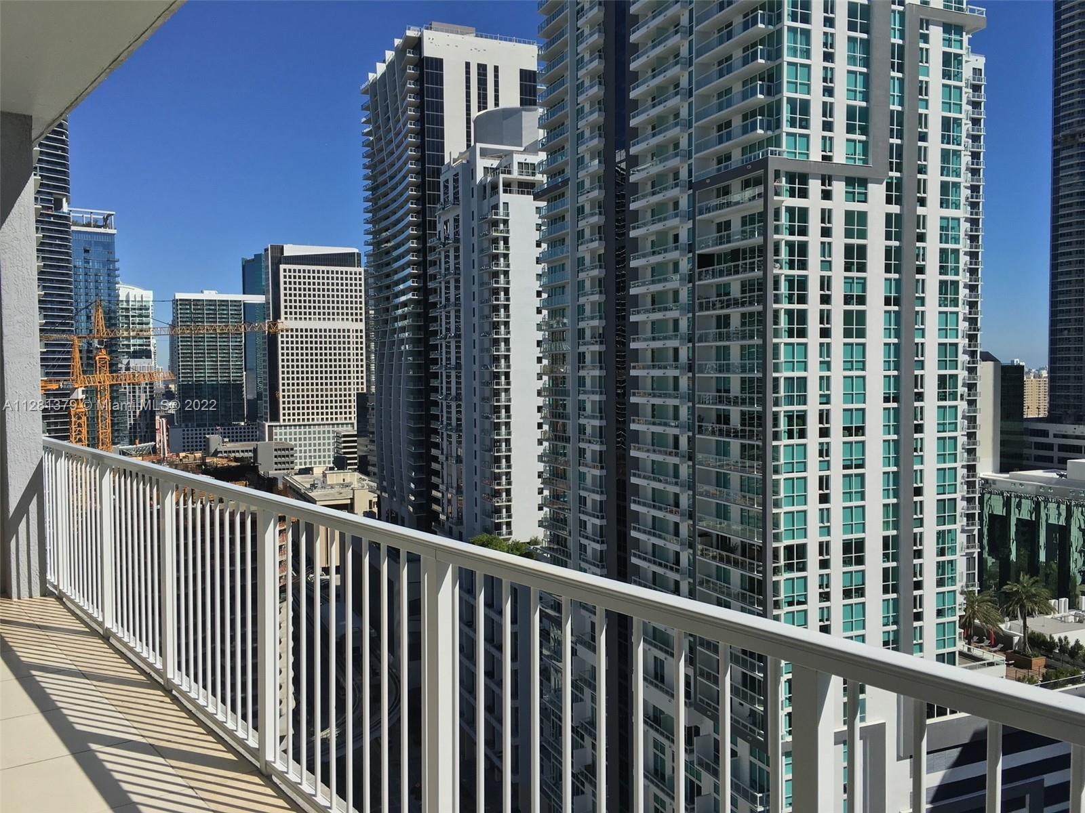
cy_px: 406
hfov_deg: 61.7
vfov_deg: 48.2
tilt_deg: -3.2
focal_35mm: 29
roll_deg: +0.3
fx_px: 909
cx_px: 542
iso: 25
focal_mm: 4.15
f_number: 2.2
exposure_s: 1/2849
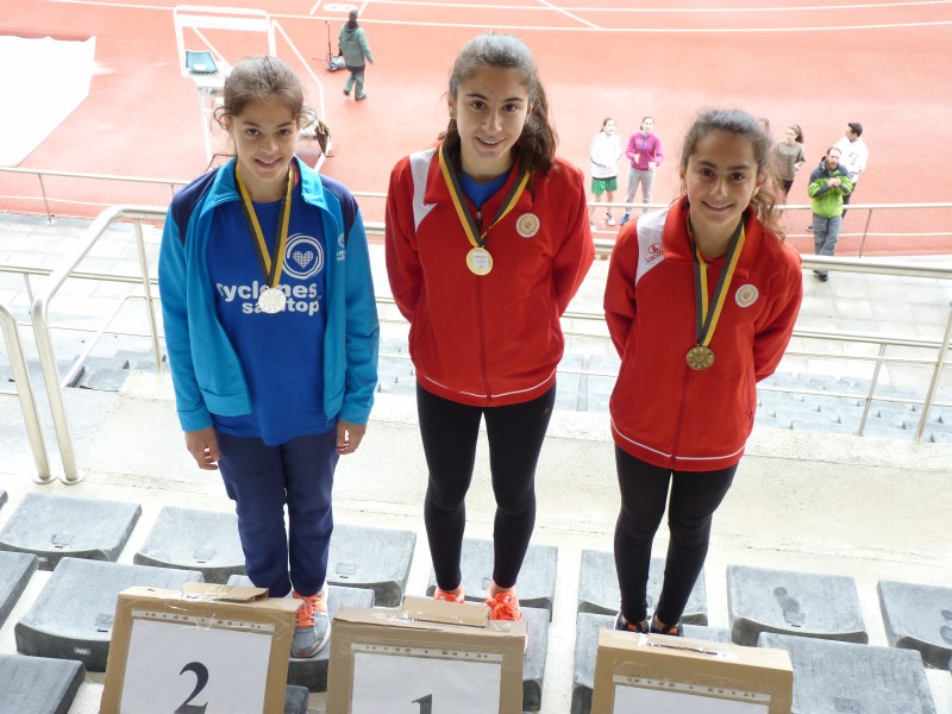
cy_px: 357
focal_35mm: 44
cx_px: 476
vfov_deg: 32.9
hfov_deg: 42.9
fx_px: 1210
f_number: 3
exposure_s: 1/30
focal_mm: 7.8
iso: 125
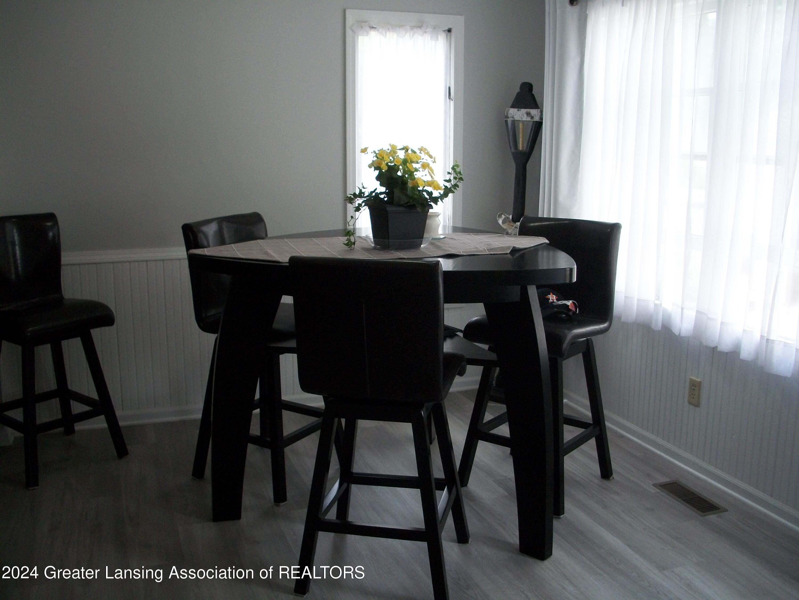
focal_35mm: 35
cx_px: 400
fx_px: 808
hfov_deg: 52.6
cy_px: 300
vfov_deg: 40.7
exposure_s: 1/125
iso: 240
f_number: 3.1
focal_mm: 6.3
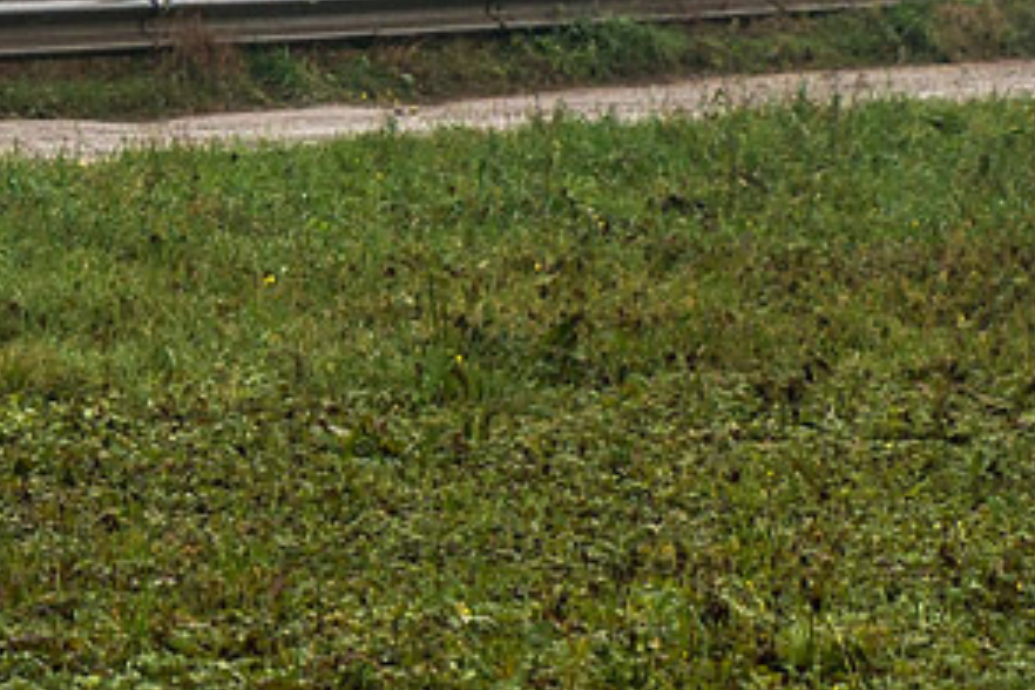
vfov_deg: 5.3
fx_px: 7187
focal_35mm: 250
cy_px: -977
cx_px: 169
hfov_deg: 8.2
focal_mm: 46
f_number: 4
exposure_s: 1/500
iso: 640
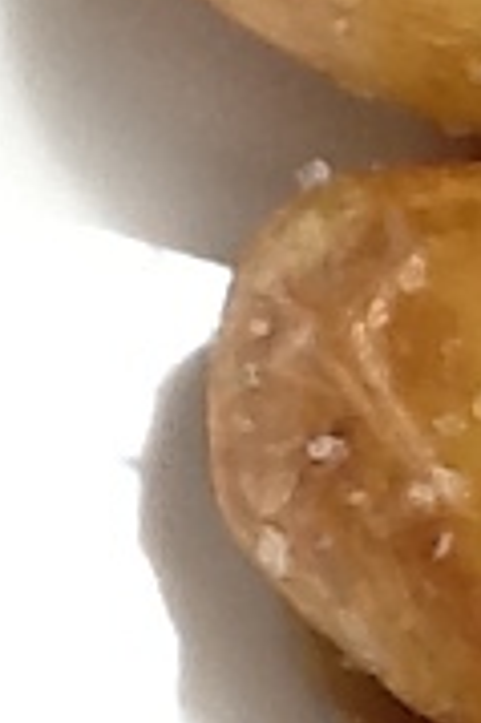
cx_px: 1726
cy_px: 501
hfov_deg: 5.1
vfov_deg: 8.4
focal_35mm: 246
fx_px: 4939
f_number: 2.4
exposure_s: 1/557
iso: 40
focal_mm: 2.03
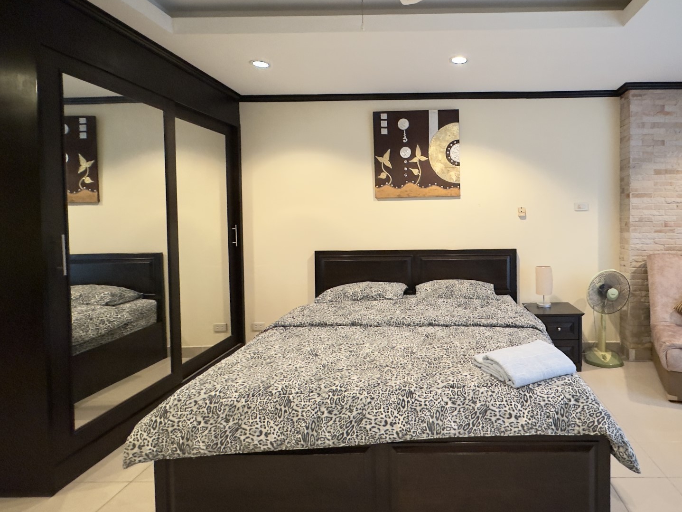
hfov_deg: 79.6
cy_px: 224
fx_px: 394
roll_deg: +0.6
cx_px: 442
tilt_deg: -1.1
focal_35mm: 20
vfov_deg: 65.7
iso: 1250
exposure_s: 1/50
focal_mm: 2.22
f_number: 2.2
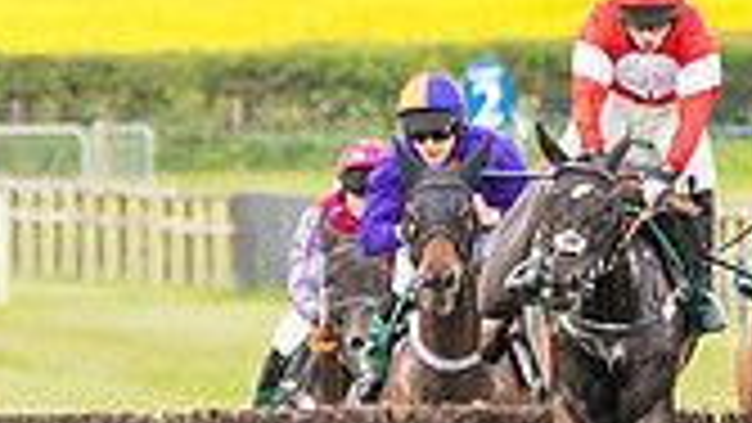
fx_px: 28938
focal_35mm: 1451
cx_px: 1960
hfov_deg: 1.5
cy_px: 70
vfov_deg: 0.8
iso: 640
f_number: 4
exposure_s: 1/1250
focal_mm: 155
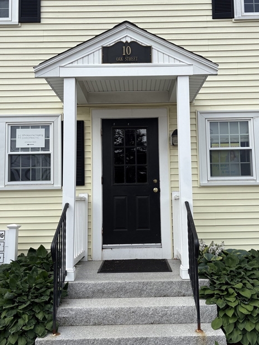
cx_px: 138
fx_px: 319
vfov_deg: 56.8
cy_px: 172
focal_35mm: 32
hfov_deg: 44.1
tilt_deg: +7.3
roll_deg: +0.8
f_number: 1.6
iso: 50
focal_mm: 5.96
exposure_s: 1/2538
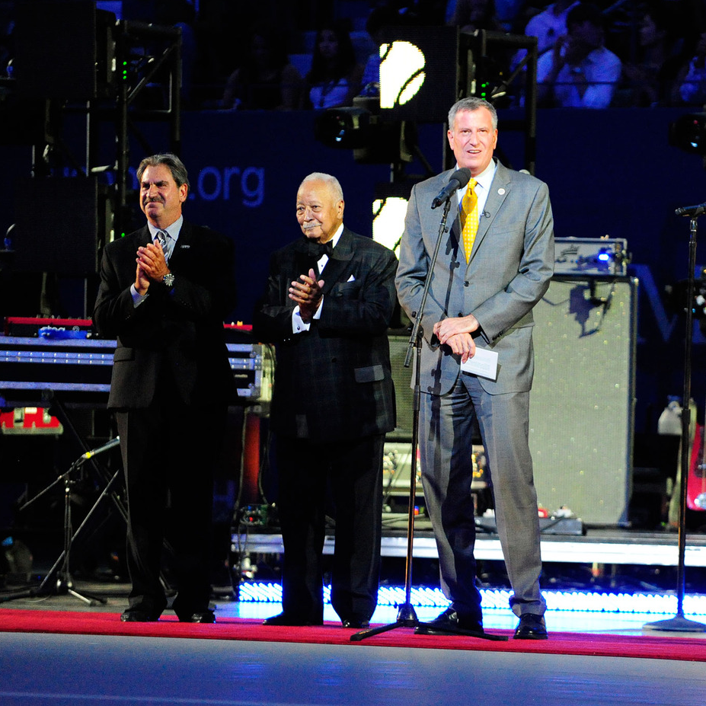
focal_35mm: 231
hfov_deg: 7.6
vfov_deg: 7.6
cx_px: 524
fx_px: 5330
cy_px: 353
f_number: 2.8
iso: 6400
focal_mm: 180
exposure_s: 1/800
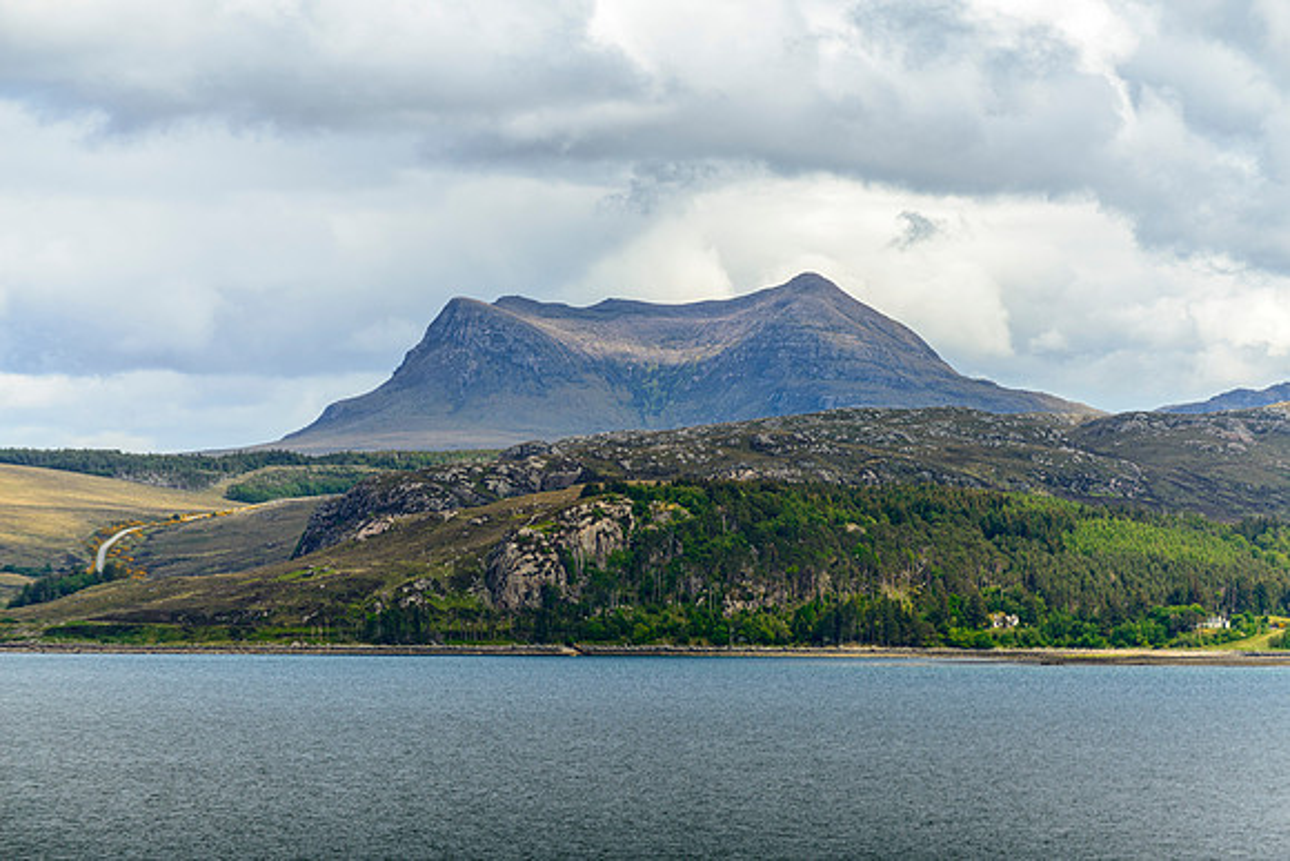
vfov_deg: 6.4
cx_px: 691
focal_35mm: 214
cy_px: 405
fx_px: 7684
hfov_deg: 9.6
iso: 110
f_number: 5
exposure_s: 1/800
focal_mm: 200
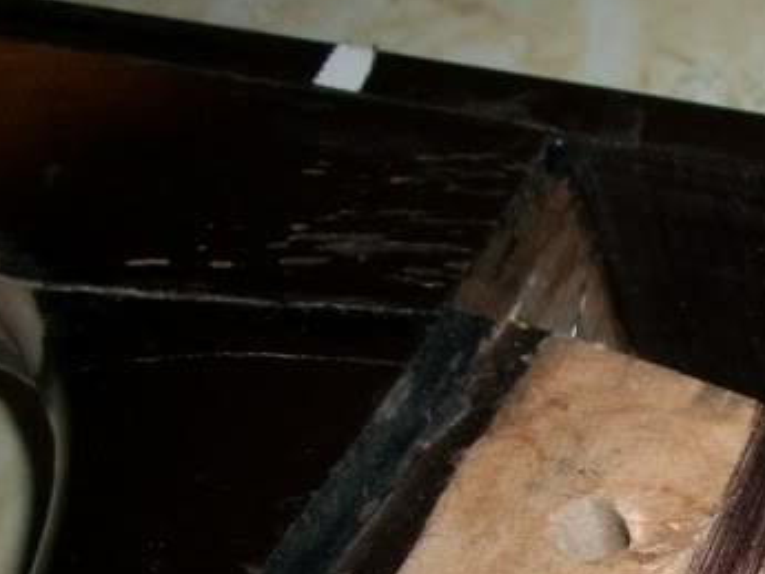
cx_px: 887
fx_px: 2100
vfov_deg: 15.2
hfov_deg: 19.6
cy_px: 621
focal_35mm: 95
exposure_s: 1/60
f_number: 2.9
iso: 80
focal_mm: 5.7
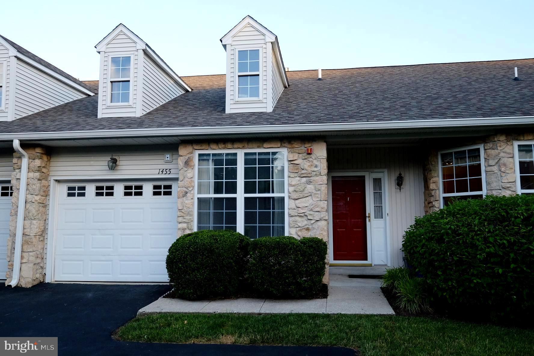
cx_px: 267
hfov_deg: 63.7
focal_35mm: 29
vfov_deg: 45.0
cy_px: 178
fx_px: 430
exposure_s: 1/400
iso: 800
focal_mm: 19.1
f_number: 5.6
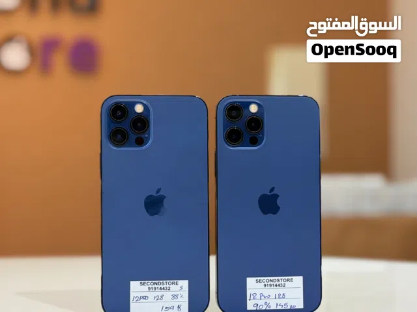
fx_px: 578
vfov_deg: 30.3
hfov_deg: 39.7
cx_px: 208
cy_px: 156
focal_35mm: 48
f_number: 1.78
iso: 80
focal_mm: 6.76
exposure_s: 1/687
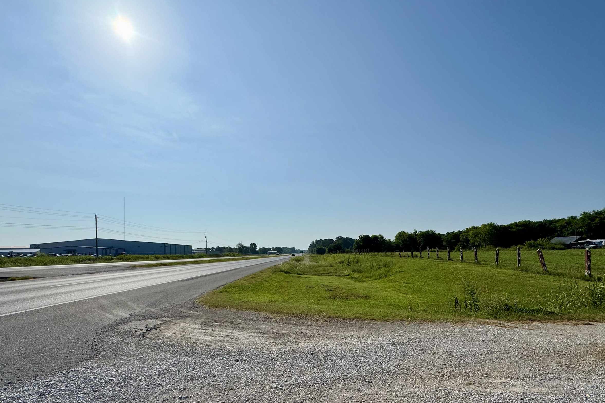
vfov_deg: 63.6
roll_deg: +0.4
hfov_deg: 86.8
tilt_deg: +0.2
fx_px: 319
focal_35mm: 19
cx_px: 288
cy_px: 252
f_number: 2.2
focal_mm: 2.22
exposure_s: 1/5650
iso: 32
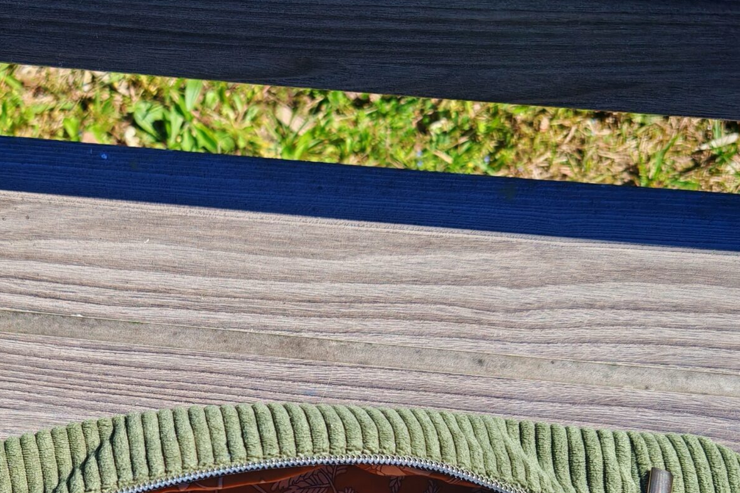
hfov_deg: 32.4
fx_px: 1254
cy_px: 590
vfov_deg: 20.8
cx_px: 209
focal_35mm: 61
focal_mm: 6.67
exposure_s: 1/1200
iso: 50
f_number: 1.9
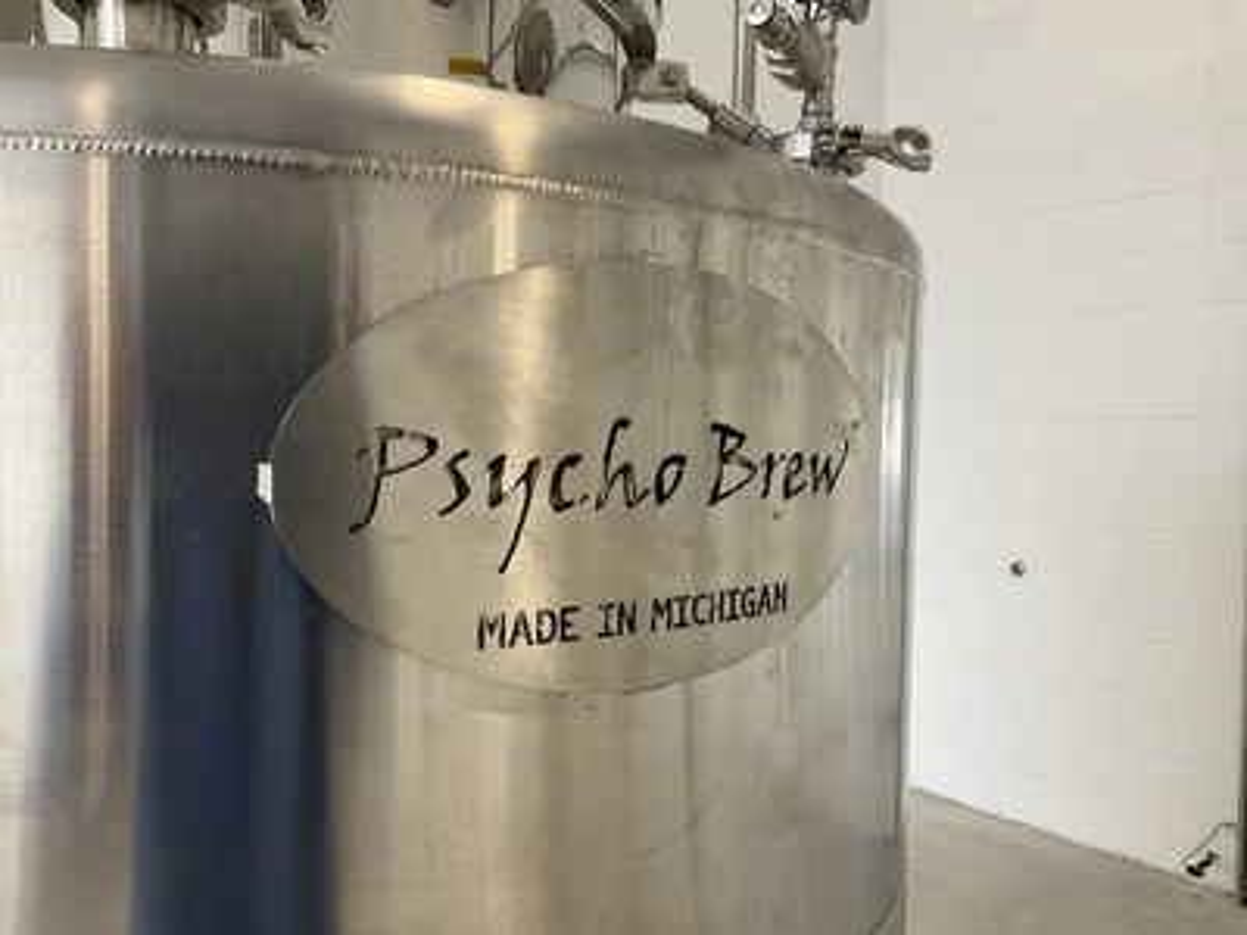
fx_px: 1045
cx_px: 624
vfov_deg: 48.2
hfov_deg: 61.7
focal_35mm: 29
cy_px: 468
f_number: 1.8
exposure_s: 1/122
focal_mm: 3
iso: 40
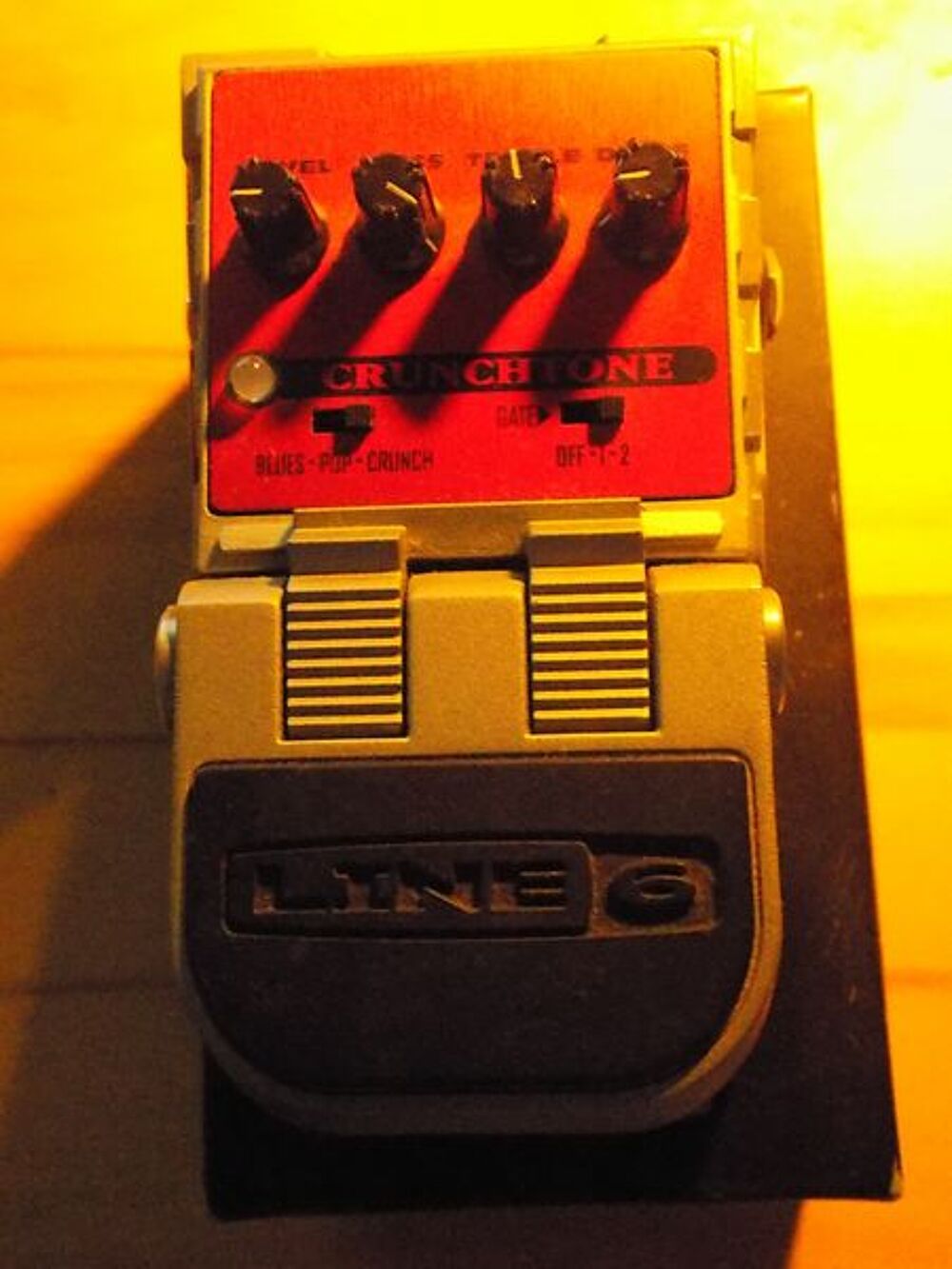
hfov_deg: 35.1
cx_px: 476
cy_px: 634
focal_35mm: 41
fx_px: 1503
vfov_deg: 45.8
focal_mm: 7.3
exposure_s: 1/40
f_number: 3.6
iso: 1600
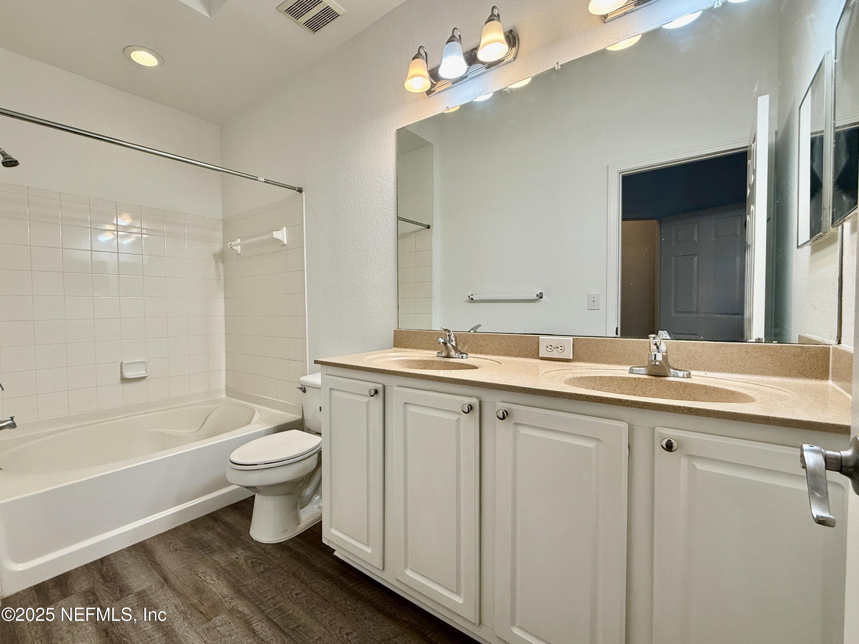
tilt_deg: -1.8
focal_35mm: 14
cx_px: 430
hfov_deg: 102.1
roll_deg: -0.4
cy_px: 322
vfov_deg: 85.7
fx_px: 347
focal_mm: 2.22
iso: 80
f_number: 2.2
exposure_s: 1/120
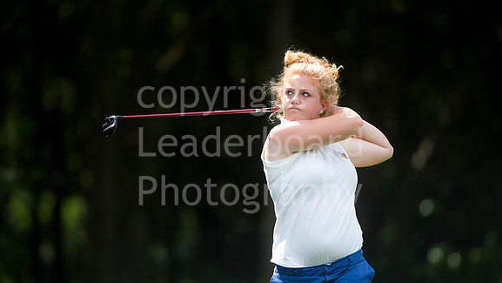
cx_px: 251
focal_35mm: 316
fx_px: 4208
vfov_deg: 3.8
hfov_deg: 6.8
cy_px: 150
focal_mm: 300
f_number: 4
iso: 400
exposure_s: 1/2000
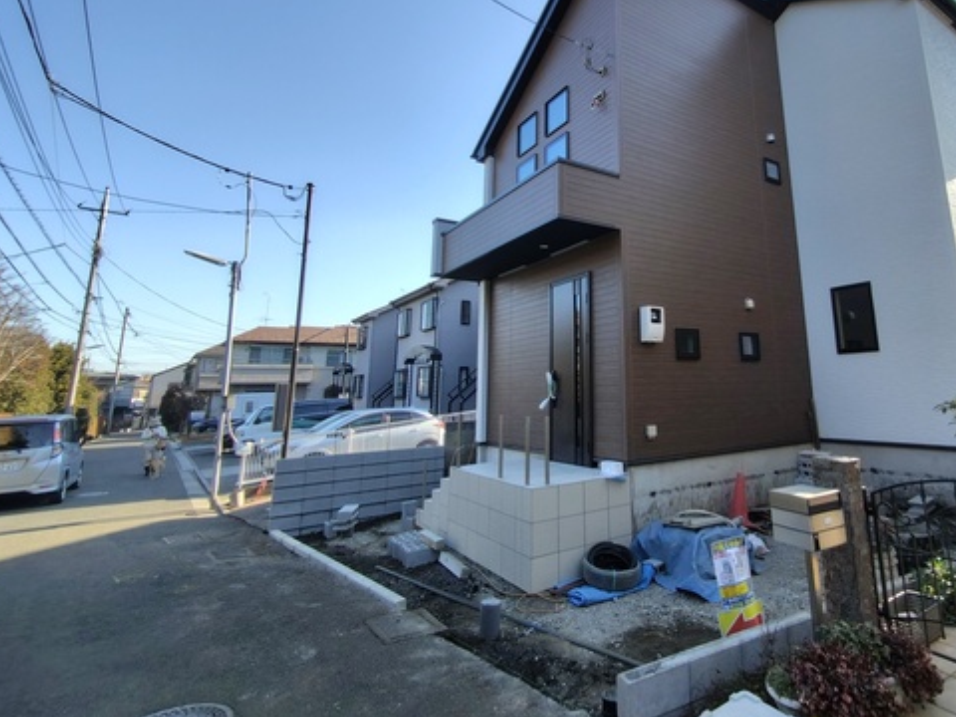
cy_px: 271
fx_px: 552
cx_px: 611
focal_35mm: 20
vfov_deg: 65.1
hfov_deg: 79.9
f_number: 2.4
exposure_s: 1/266
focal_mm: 1.6
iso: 50
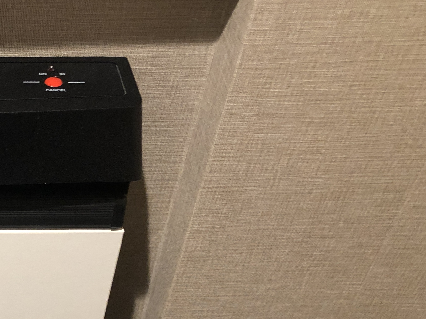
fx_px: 812
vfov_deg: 22.0
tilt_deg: -44.5
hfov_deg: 26.5
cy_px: 240
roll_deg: +0.2
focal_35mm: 66
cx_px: -69
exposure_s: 1/7
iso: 80
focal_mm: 3.99
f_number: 1.8
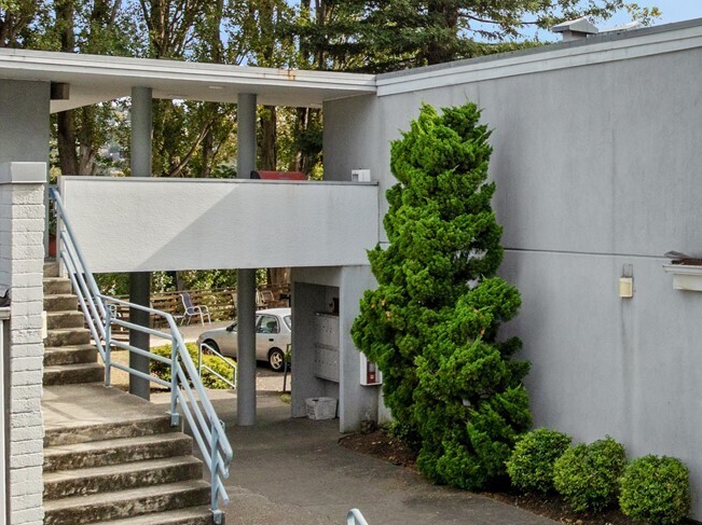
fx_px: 1195
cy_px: 215
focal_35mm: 59
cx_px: 854
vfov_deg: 24.7
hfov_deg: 28.3
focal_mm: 12.29
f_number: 2.8
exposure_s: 1/3200
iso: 200
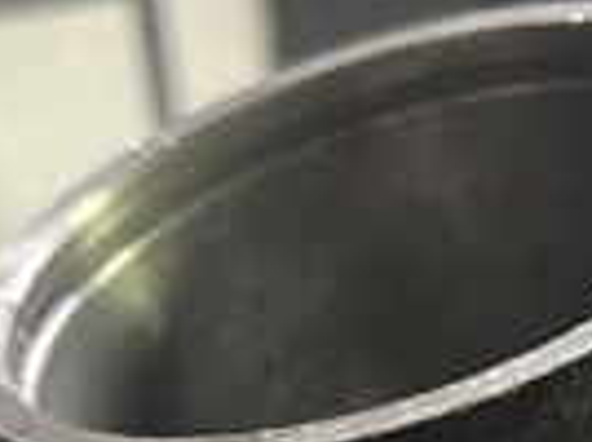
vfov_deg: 12.0
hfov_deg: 15.4
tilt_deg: -23.7
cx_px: 972
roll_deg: -0.2
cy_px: 736
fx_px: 1963
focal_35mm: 115
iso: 250
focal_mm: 6.86
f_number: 1.78
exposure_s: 1/51
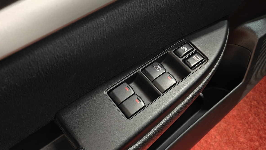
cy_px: 83
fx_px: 226
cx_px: 144
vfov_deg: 36.6
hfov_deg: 60.9
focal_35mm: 32
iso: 1250
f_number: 1.8
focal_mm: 5.59
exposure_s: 1/33
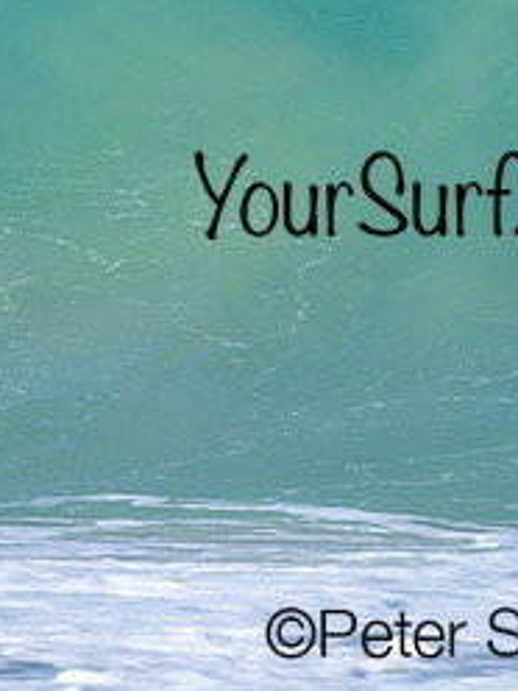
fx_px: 49322
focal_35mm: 2472
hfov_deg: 0.6
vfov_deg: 0.8
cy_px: 63
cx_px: 540
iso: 450
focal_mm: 800
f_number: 6.3
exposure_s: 1/2000
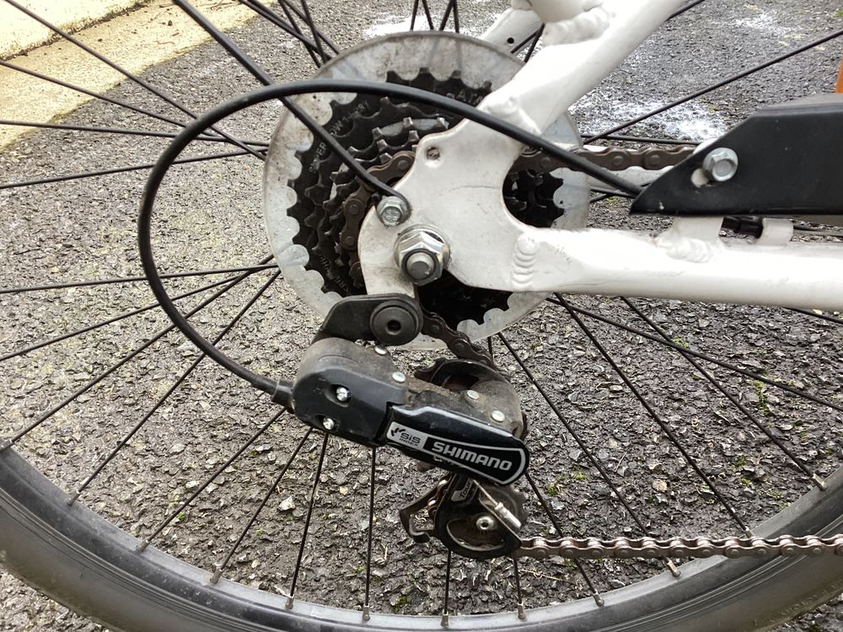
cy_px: 316
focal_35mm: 31
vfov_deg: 45.4
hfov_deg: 58.4
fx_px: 755
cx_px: 422
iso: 80
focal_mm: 3.3
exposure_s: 1/100
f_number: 2.4
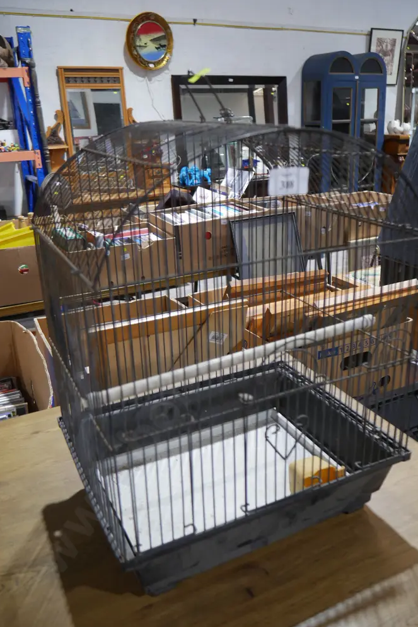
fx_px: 522
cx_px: 240
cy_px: 313
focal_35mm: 30
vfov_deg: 61.9
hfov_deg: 43.5
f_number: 3.5
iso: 500
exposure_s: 1/60
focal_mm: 14
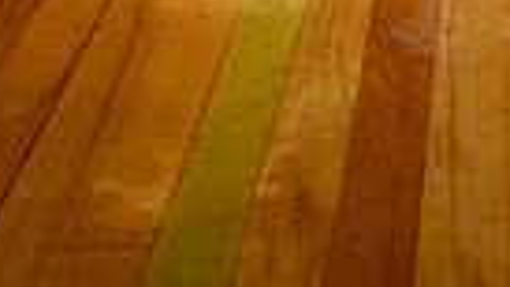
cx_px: 443
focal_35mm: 134
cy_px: -544
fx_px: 1812
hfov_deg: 15.9
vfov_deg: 7.9
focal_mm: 39
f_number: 6.3
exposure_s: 1/250
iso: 100
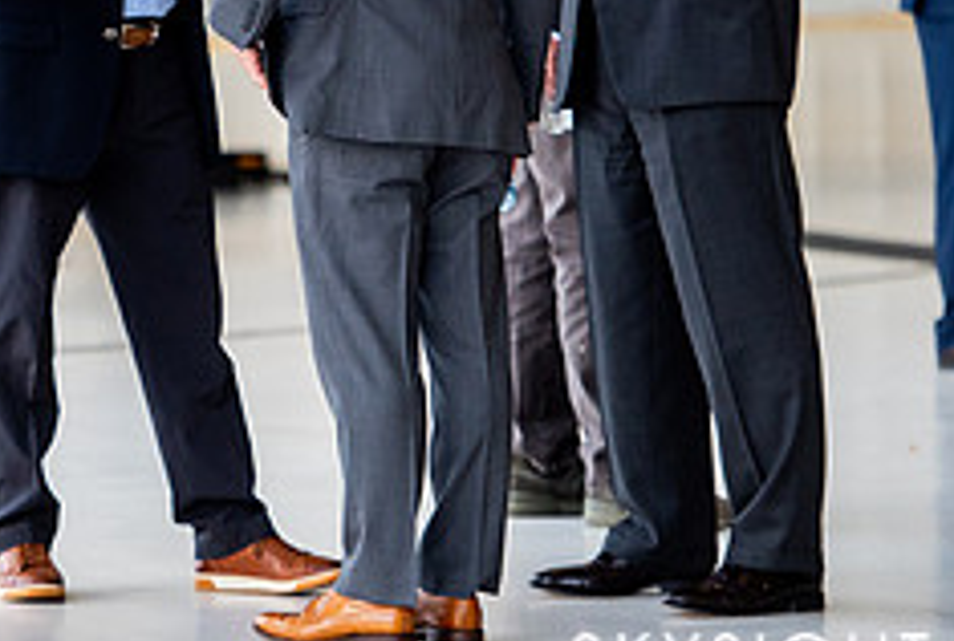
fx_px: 9857
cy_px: -20
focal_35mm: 371
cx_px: 78
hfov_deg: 5.5
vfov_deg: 3.7
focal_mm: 145
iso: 1000
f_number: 2.8
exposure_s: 1/2000
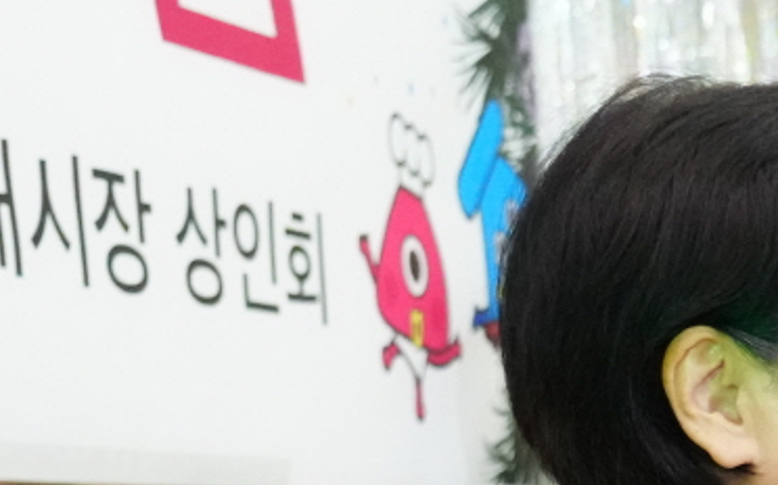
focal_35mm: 148
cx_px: 1688
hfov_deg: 12.1
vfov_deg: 8.4
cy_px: 947
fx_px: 3136
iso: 8000
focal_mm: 30
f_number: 4
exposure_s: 1/160
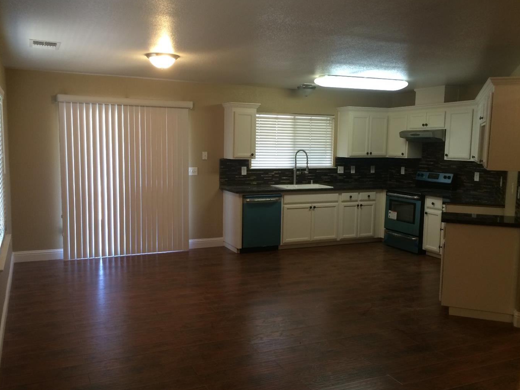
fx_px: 481
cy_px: 199
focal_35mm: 32
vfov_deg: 44.2
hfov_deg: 56.8
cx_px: 259
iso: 80
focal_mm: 4.15
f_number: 2.2
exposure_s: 1/30
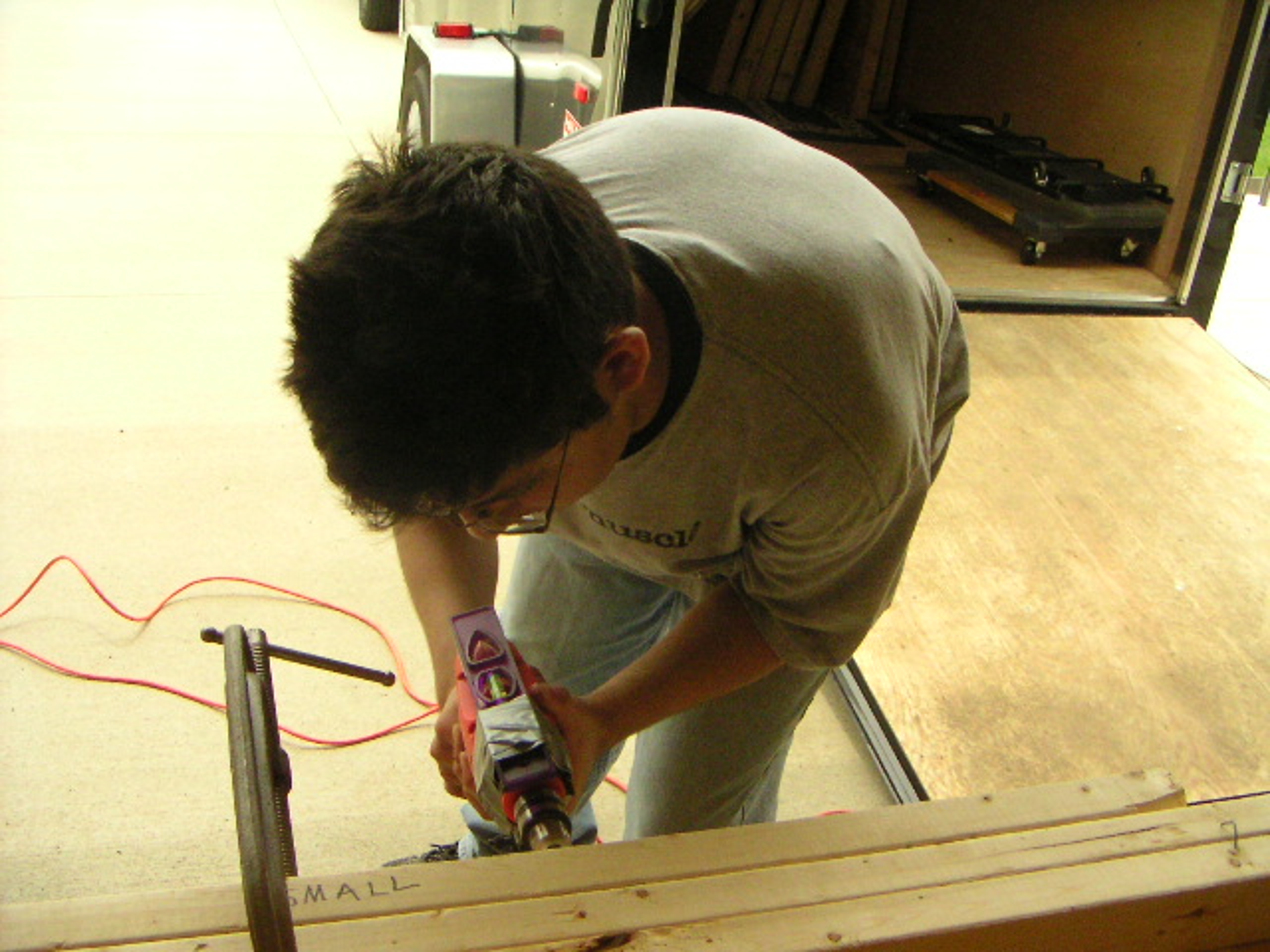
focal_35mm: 37
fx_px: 1357
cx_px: 635
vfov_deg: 38.7
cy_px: 476
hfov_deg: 50.1
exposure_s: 1/350
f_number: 6.7
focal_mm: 4.8
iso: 400
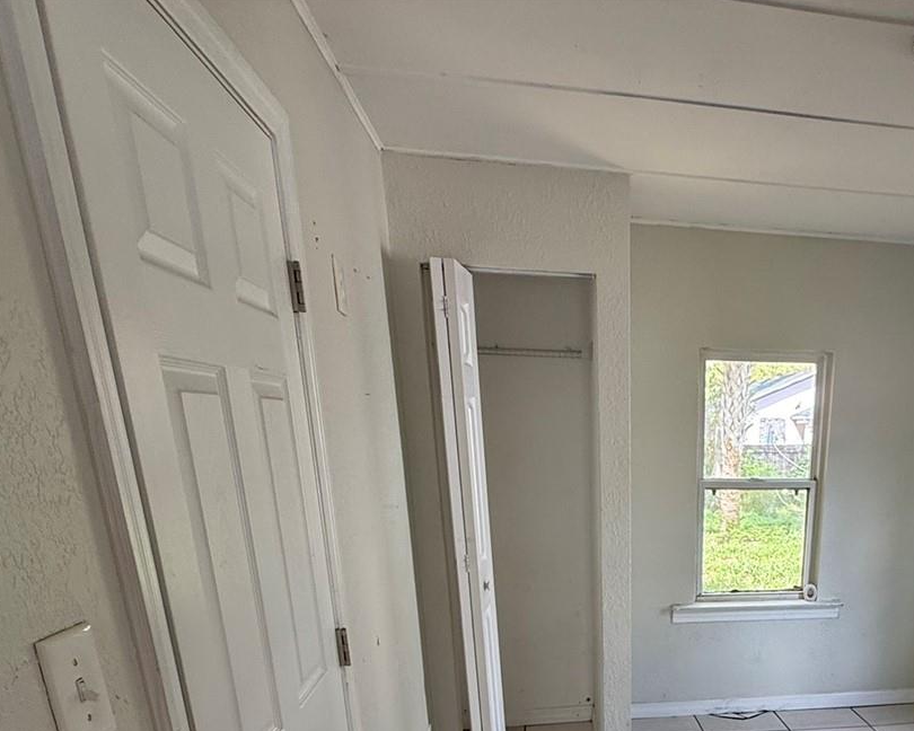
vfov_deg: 47.2
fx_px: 730
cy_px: 673
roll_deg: -1.3
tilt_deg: -17.5
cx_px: 696
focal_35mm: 27
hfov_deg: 60.2
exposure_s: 1/99
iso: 80
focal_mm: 2.22
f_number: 2.2
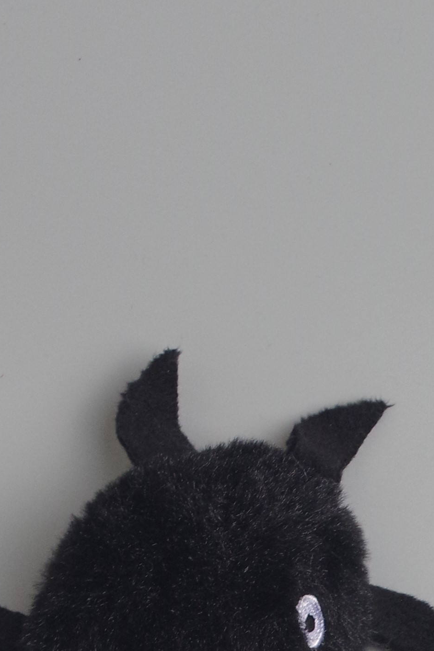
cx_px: 659
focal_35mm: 227
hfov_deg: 6.0
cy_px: 1059
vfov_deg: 8.8
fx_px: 4106
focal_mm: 37.5
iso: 500
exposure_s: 1/160
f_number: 8
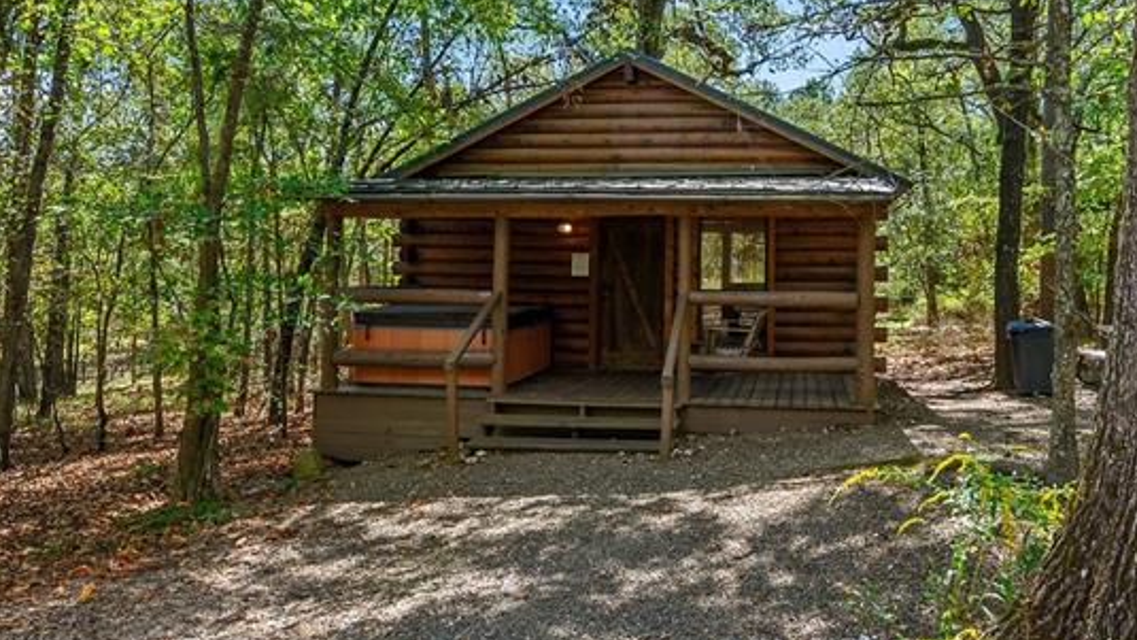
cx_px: 707
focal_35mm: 28
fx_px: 844
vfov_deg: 41.4
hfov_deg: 66.9
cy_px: 270
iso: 200
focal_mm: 14
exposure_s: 1/60
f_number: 9
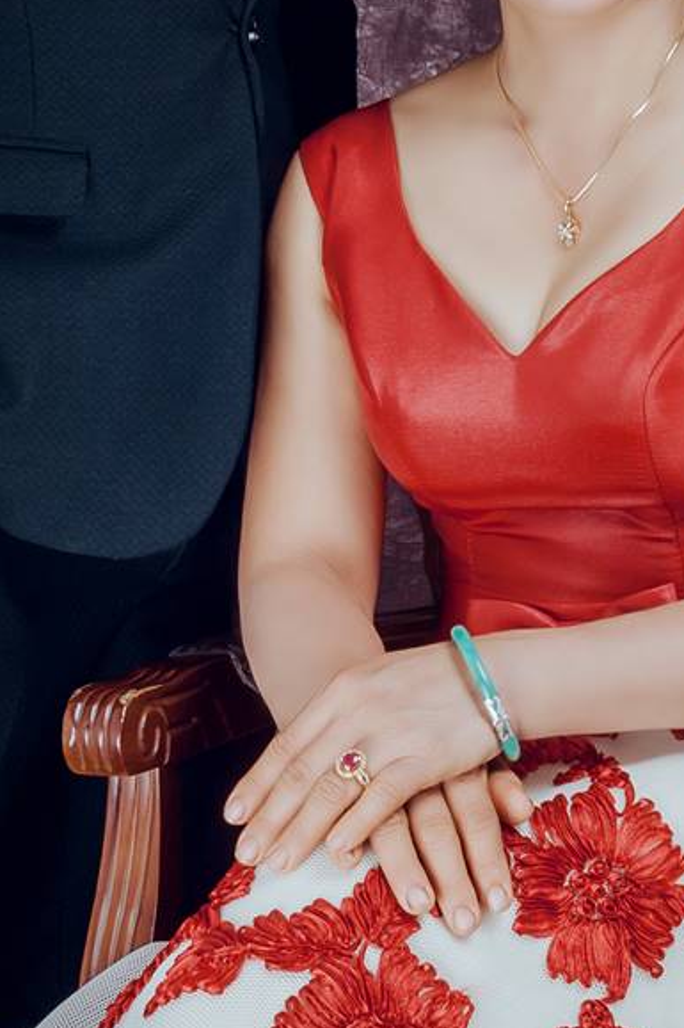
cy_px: -60
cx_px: 638
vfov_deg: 13.0
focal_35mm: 156
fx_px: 4448
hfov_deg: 8.8
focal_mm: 50
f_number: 13
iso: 100
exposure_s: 1/160
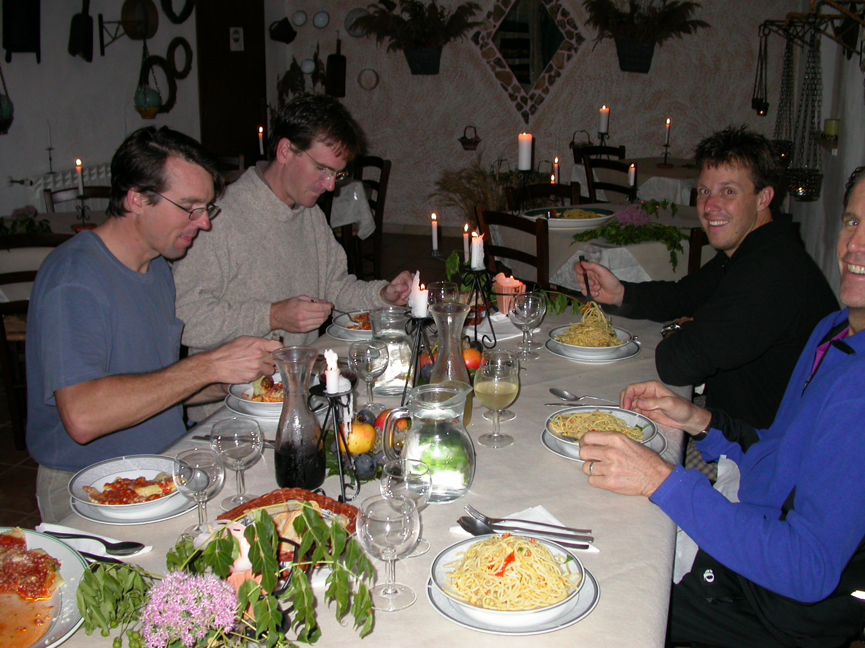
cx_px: 432
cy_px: 324
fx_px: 950
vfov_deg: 37.7
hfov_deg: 49.0
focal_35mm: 38
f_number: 2.6
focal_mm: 7.85
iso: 100
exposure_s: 1/60
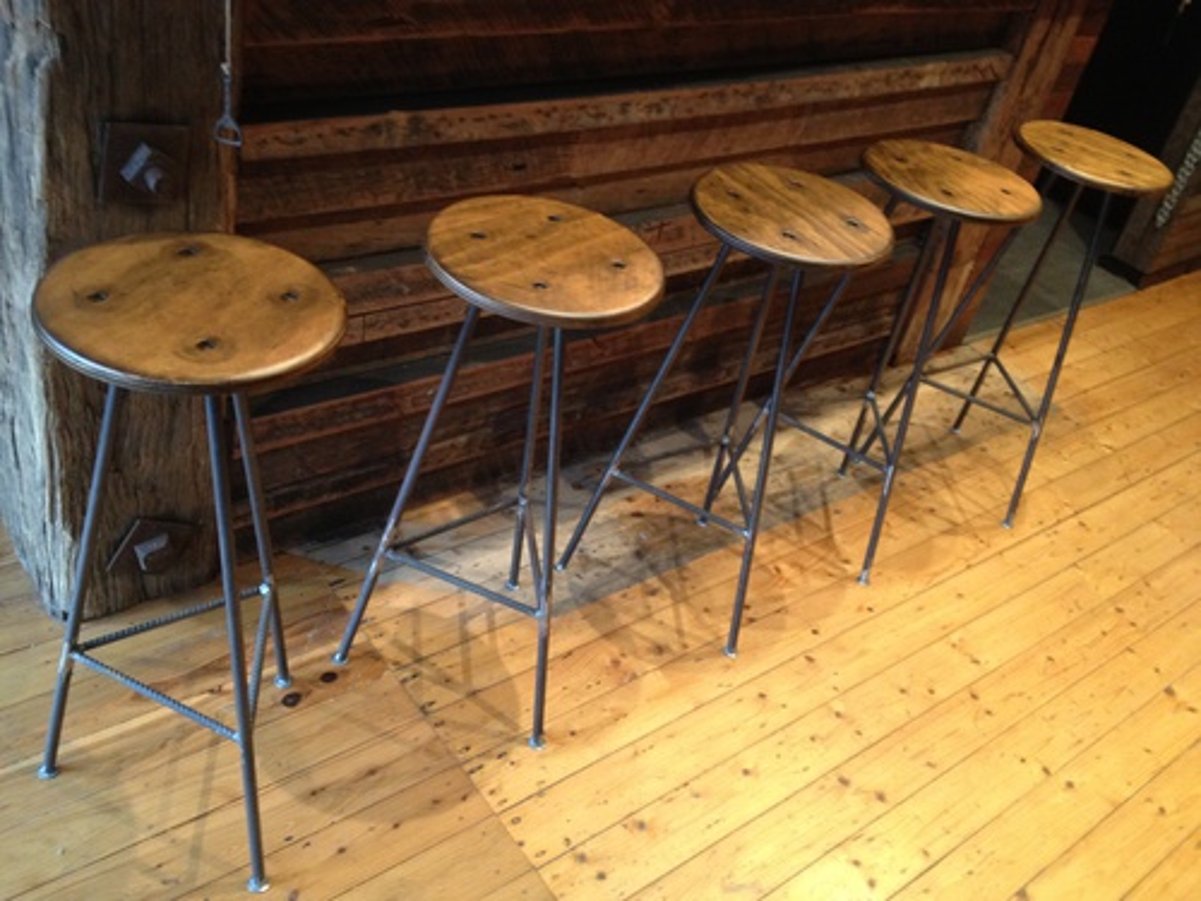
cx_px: 600
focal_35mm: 35
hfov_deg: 52.6
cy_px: 450
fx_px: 1214
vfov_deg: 40.7
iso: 250
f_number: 2.4
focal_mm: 4.28
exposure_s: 1/20
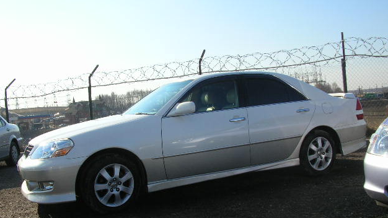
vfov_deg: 30.3
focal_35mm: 39
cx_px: 195
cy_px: 133
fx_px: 401
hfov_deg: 51.6
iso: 50
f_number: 5.6
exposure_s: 1/220
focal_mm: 5.8
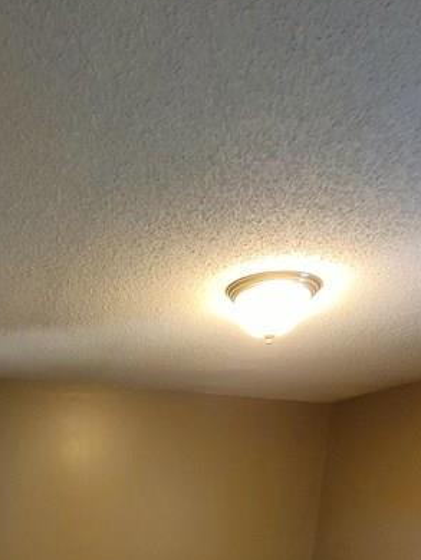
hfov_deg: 41.7
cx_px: 68
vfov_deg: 43.4
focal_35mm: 32
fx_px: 518
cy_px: 622
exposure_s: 1/24
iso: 1000
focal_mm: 2.2
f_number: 2.2
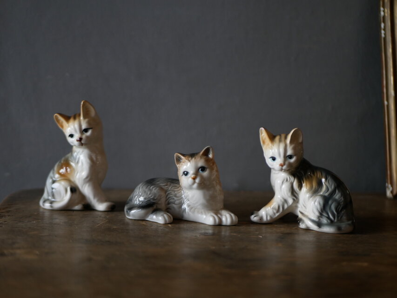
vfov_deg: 29.1
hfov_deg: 38.2
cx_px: 198
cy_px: 149
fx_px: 574
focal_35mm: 50
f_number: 1.7
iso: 400
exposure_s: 1/125
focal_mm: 25
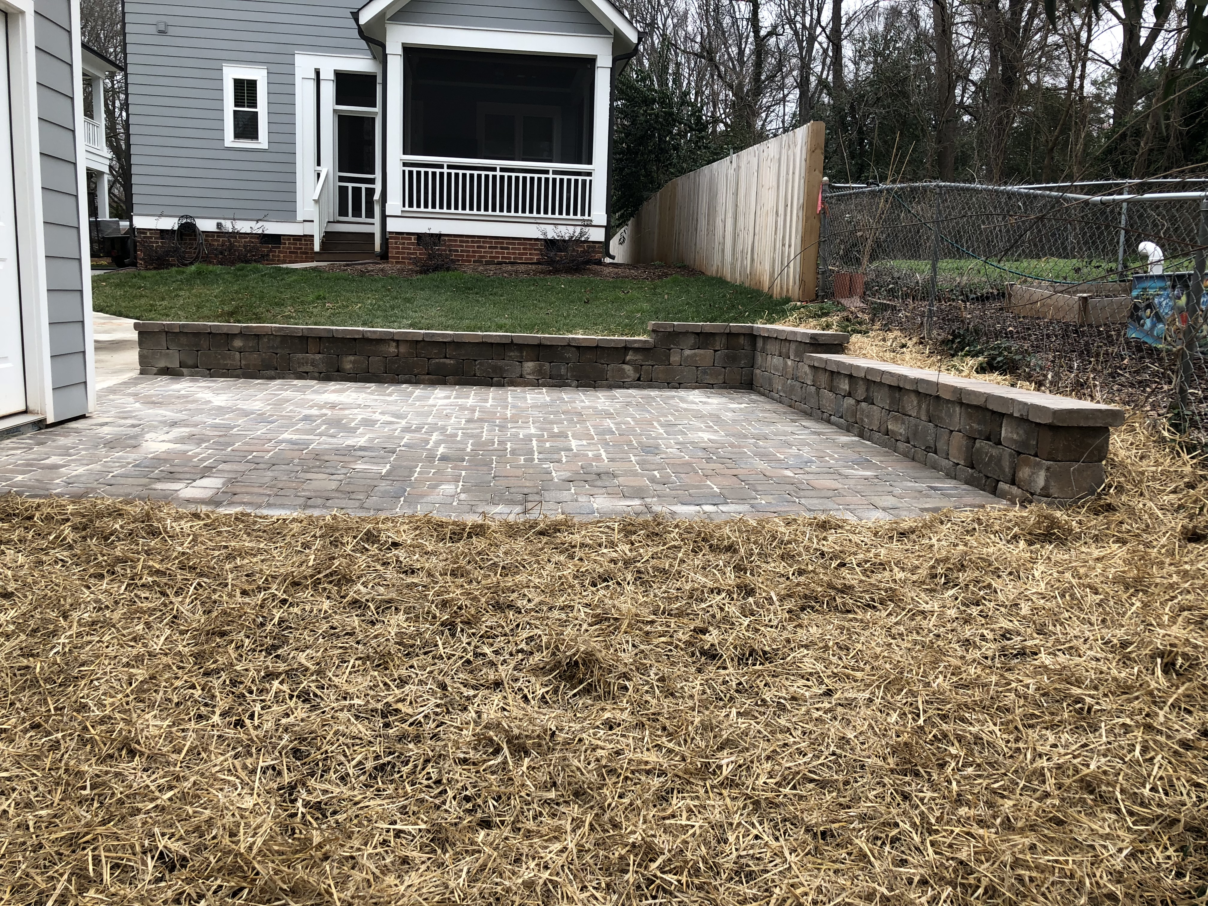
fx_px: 977
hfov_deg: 63.4
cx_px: 604
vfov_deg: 49.7
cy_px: 453
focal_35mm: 28
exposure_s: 1/123
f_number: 1.8
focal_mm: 3.99
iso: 20
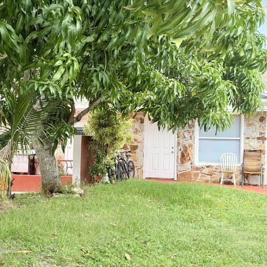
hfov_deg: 30.0
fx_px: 497
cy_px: 134
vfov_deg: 30.0
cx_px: 105
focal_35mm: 57
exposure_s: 1/719
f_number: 1.78
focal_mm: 6.76
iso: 80
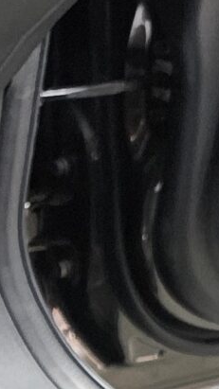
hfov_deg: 7.4
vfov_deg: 13.4
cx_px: -276
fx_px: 1611
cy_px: 481
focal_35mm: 156
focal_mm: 6.3
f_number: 1.7
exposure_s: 1/16.7
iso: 1600
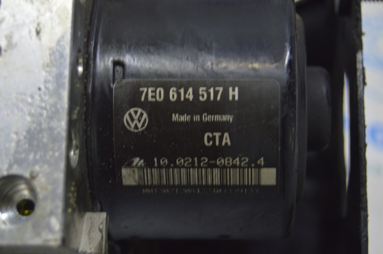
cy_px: 127
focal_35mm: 82
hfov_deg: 24.6
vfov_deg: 16.5
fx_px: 877
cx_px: 192
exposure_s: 1/20
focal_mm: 55
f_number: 5.6
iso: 400
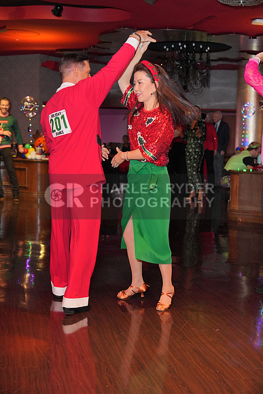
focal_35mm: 54
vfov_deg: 36.9
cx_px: 132
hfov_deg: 25.1
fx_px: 591
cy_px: 197
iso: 4000
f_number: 4
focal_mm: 54
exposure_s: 1/250
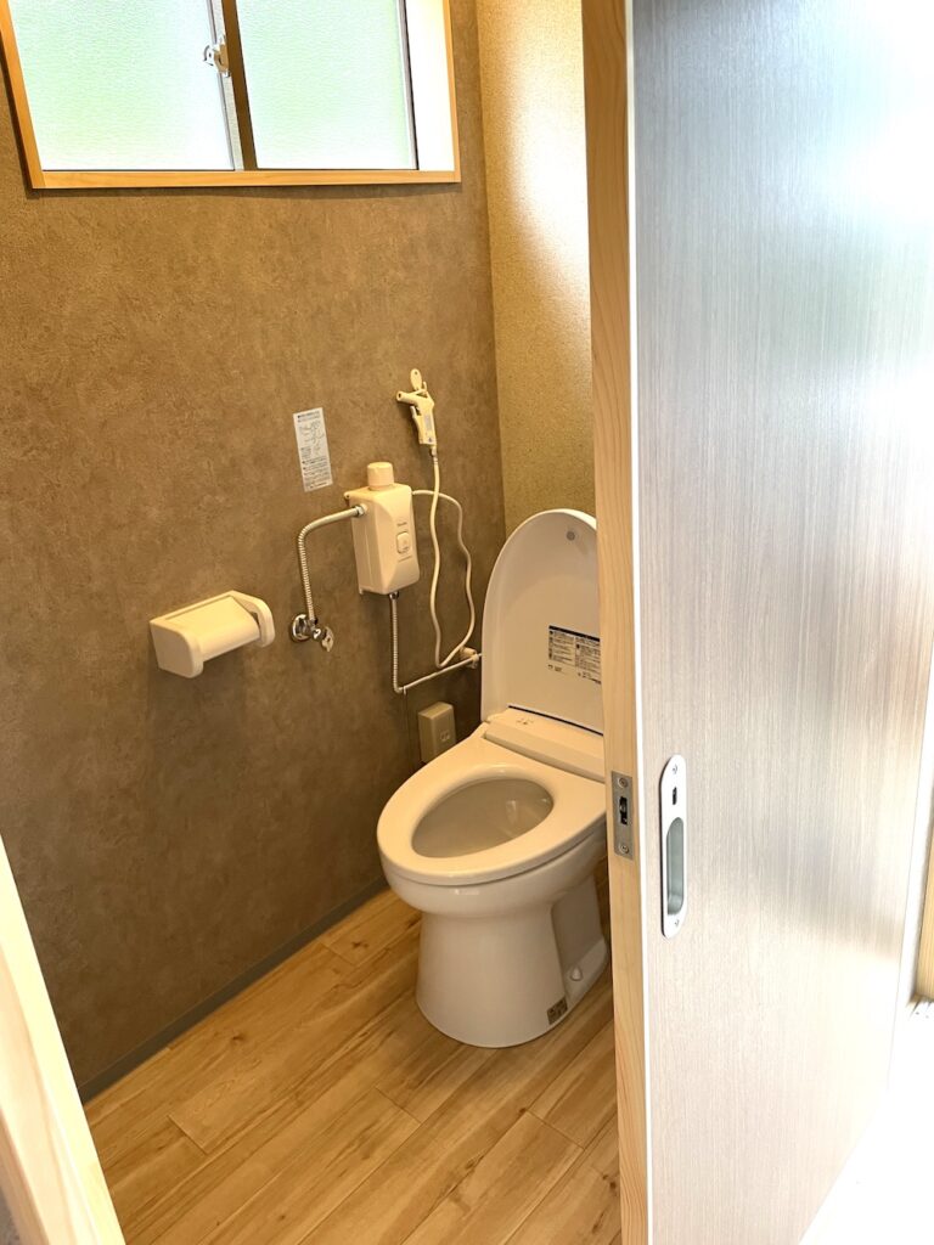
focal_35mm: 26
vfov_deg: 67.3
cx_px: 467
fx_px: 935
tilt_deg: -20.5
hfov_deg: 53.1
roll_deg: +4.1
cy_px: 622
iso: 125
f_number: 1.6
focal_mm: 4.2
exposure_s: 1/60
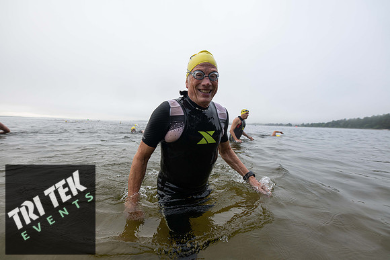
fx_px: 152
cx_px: 195
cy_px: 130
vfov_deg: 81.2
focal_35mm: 14
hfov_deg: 104.2
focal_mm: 14
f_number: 4
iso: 400
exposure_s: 1/640
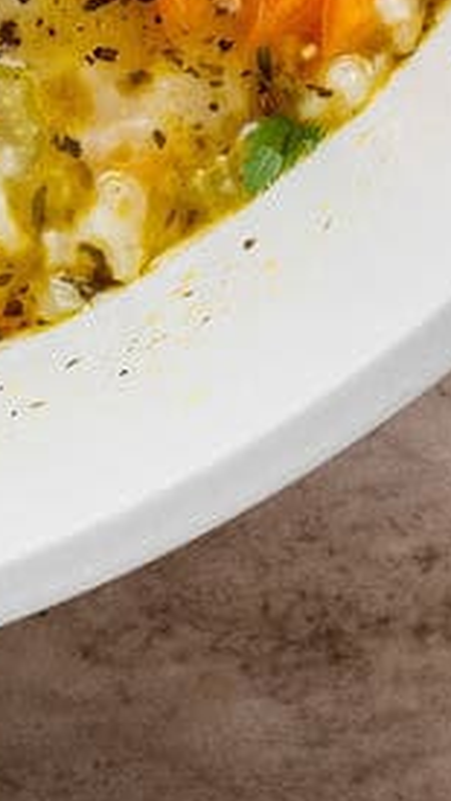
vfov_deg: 8.4
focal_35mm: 246
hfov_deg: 4.9
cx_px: -463
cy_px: -722
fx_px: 5222
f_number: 13
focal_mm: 42
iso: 400
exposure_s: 1/200
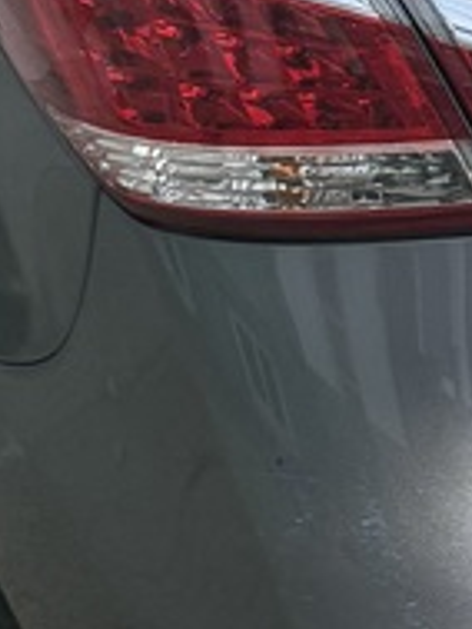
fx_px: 2760
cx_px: 1010
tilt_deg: -21.9
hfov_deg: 9.1
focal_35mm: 152
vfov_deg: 13.0
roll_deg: +3.4
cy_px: 270
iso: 125
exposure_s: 1/227
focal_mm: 6.76
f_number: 1.78
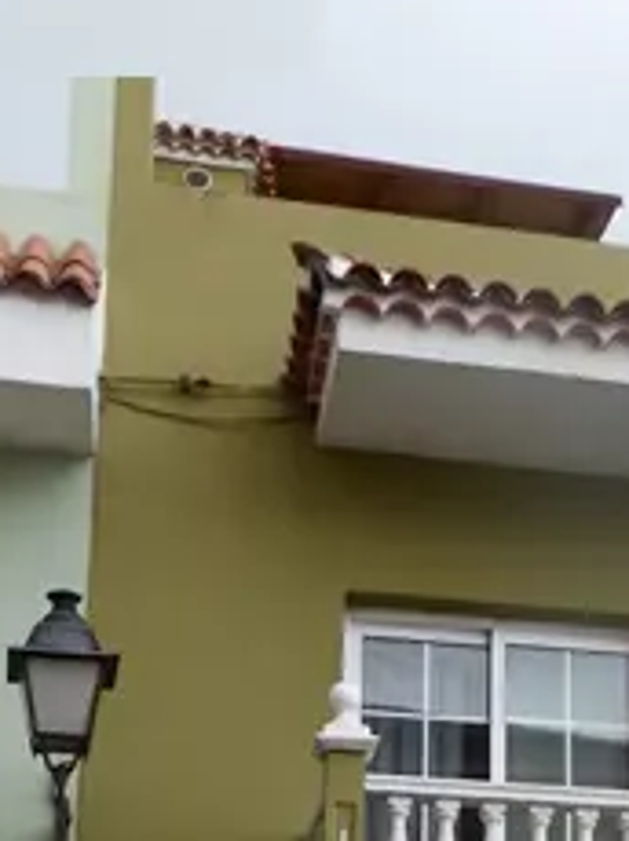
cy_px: 1064
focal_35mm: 81
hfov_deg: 17.6
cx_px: 669
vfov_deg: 22.0
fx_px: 1966
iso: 100
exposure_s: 1/250
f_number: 3.6
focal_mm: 5.4
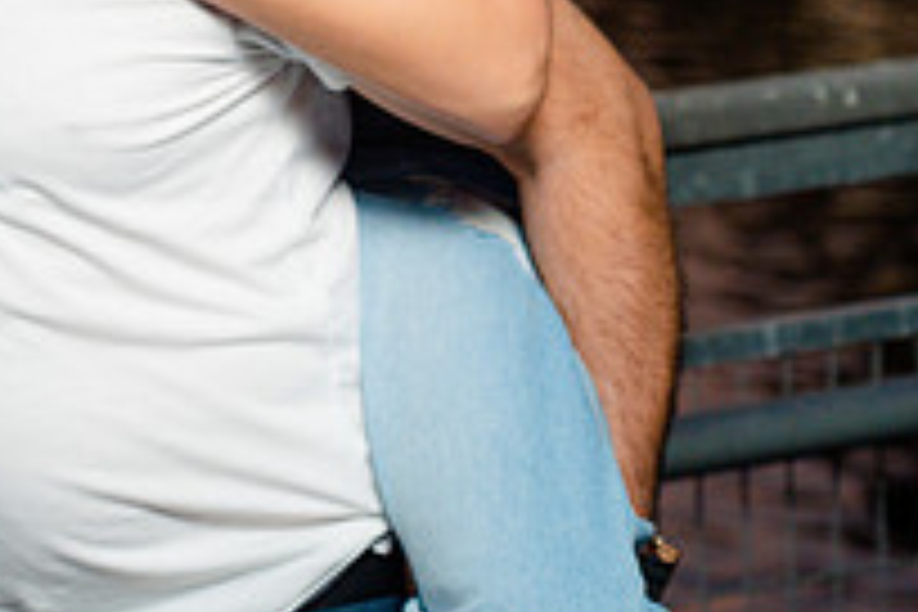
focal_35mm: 208
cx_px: -94
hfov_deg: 9.8
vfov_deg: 6.5
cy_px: -218
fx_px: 5304
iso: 640
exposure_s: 1/200
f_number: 4
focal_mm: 73
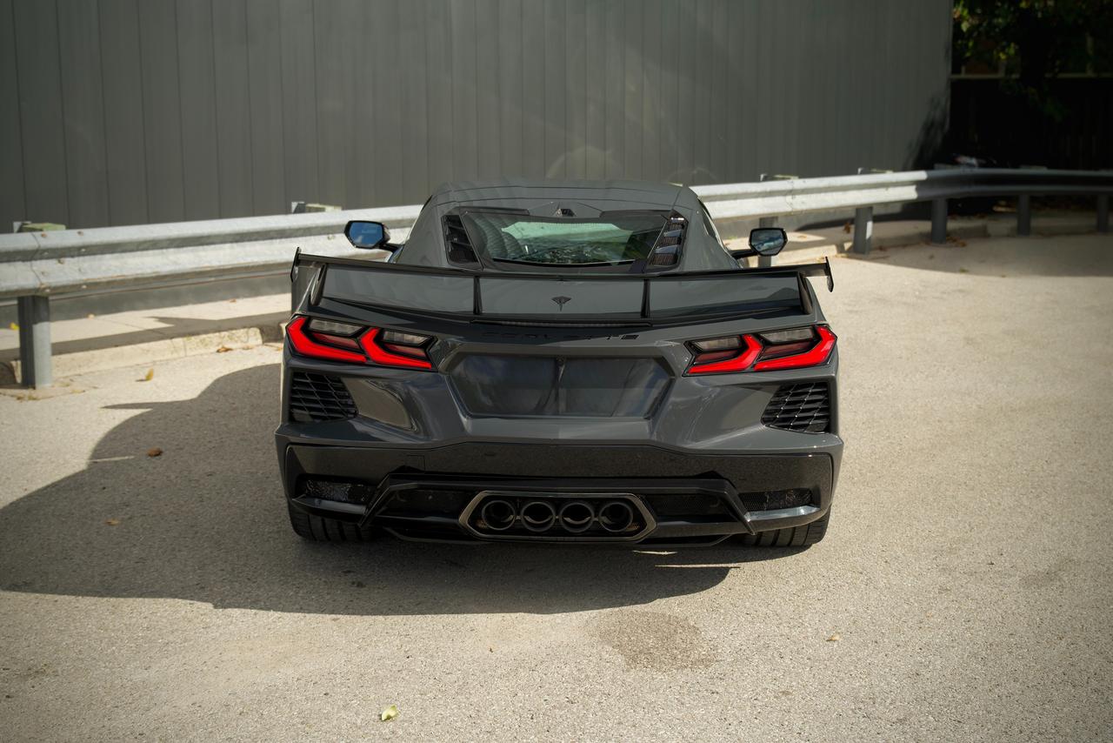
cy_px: 372
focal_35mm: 47
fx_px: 1442
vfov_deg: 28.9
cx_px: 556
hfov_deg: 42.2
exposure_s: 1/50
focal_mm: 31.1
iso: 250
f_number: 3.2
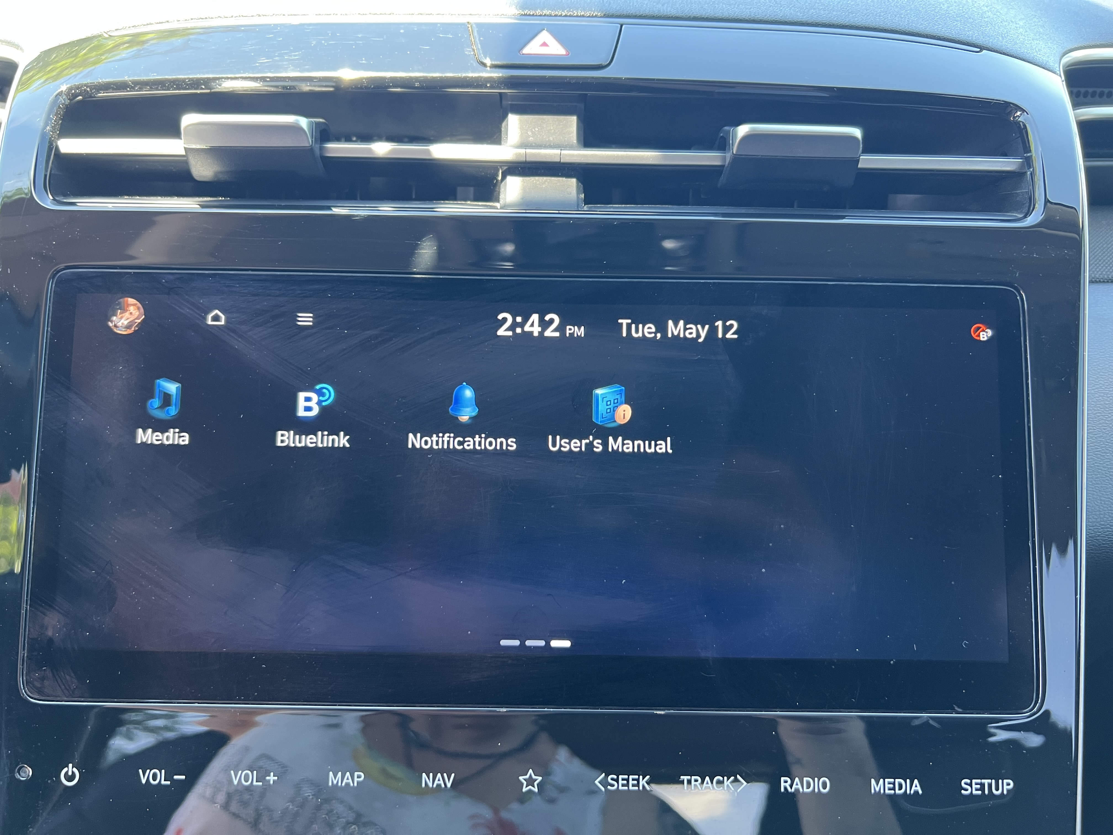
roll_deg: -1.9
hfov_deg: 67.3
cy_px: 418
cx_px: 556
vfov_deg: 53.1
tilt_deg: -24.1
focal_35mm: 26
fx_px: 836
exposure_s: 1/64
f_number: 1.5
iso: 125
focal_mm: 5.7
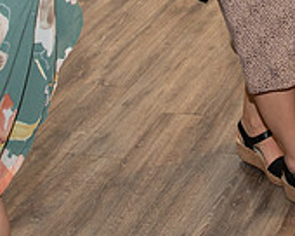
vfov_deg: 13.4
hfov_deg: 17.7
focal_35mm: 105
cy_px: -163
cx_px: 315
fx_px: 917
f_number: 4
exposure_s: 1/60
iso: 500
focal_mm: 24
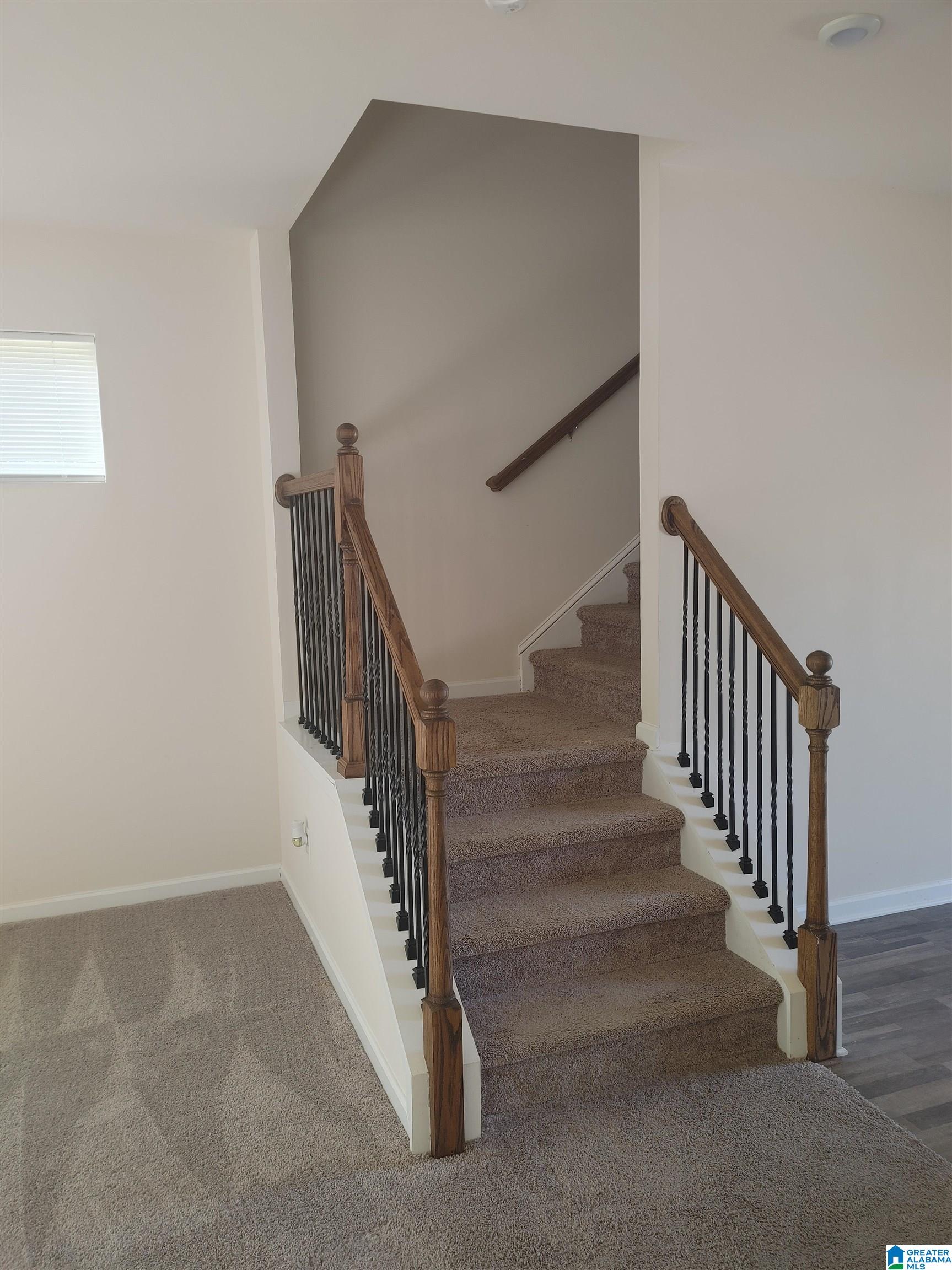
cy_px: 635
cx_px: 476
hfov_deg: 53.0
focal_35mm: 26
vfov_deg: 67.3
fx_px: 954
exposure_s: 1/60
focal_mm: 5.58
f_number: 1.8
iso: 50
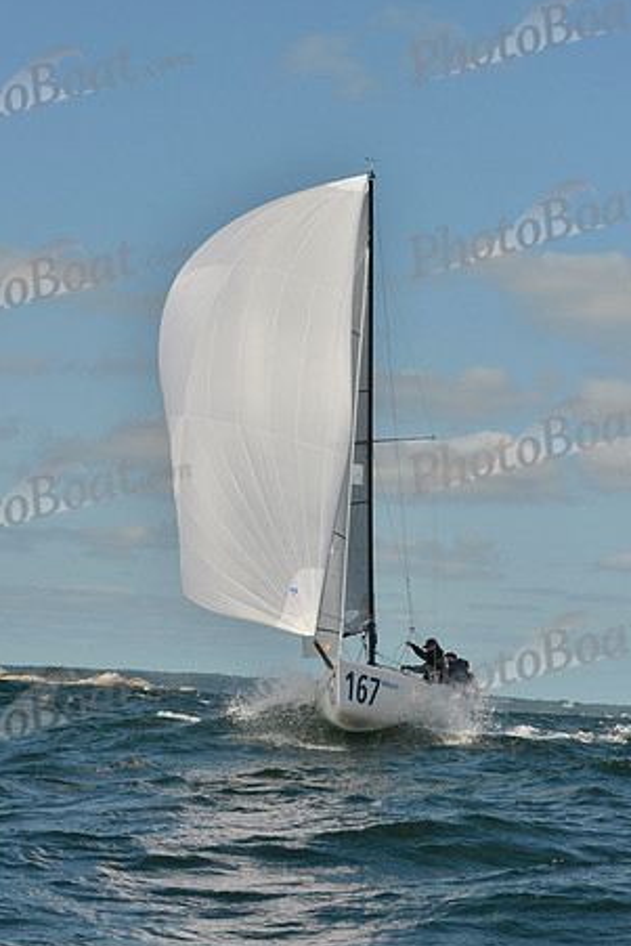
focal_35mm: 90
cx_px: 301
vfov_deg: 22.6
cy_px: 363
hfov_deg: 15.2
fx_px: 2364
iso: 400
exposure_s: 1/1600
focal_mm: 70
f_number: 11
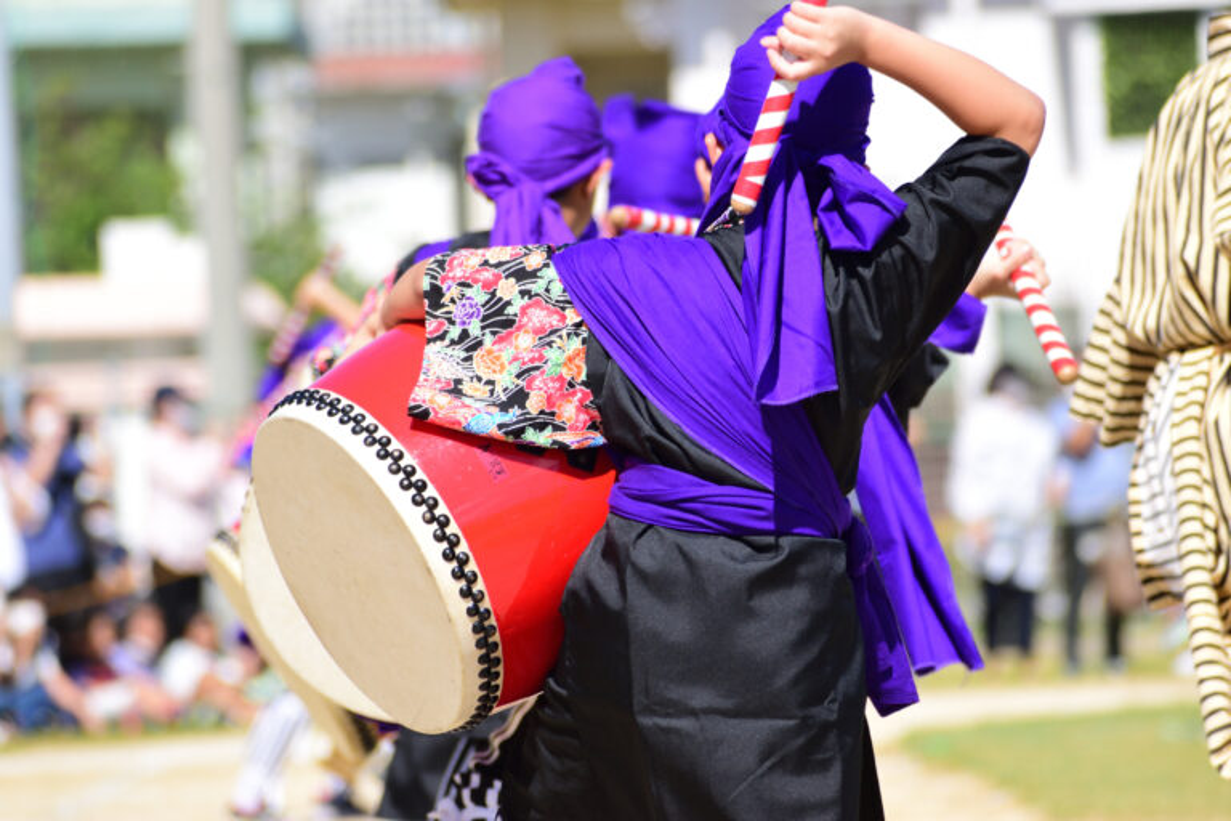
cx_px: 616
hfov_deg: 4.6
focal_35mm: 450
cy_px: 410
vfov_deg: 3.1
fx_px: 15386
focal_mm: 300
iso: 320
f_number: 8
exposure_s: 1/640
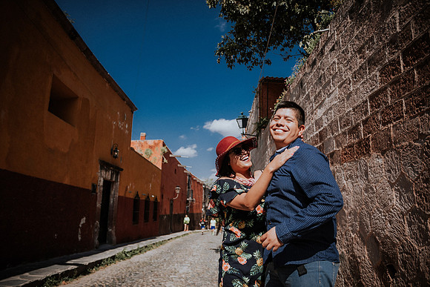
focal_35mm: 27
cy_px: 144
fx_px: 323
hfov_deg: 67.4
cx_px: 215
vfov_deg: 48.0
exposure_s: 1/4000
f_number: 1.8
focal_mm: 18
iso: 100
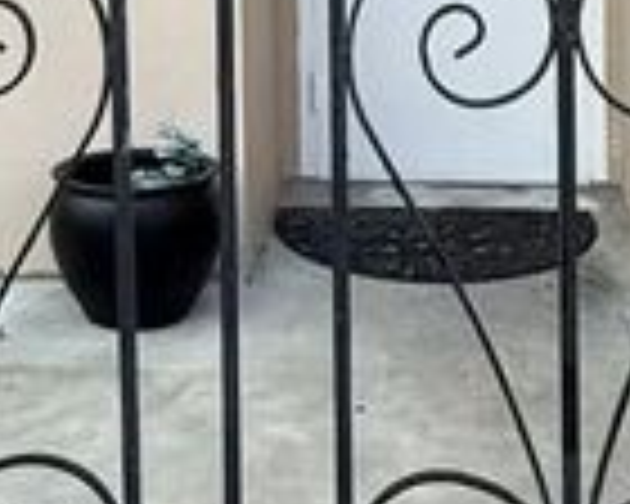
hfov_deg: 23.0
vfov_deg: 16.9
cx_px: 243
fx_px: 1548
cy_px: -241
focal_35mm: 83
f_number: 2.2
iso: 50
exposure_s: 1/498
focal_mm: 2.22
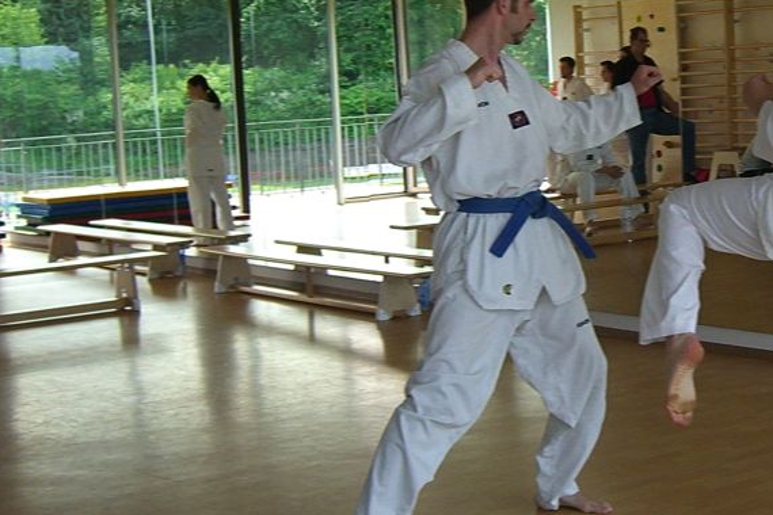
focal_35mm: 71
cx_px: 606
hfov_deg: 27.9
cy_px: 214
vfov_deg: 19.2
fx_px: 1524
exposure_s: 1/800
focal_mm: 7.9
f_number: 2.8
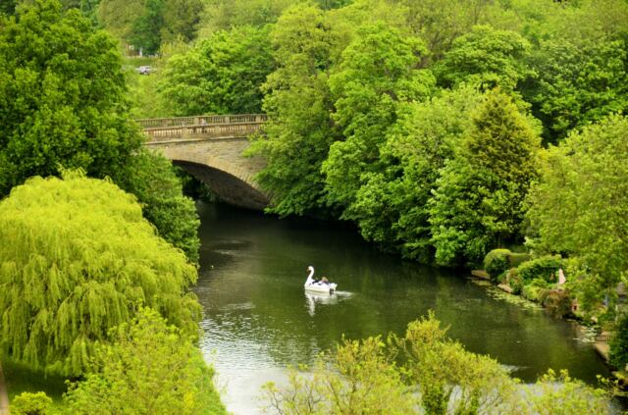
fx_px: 2740
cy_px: 208
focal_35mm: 158
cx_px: 314
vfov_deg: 8.7
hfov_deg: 13.1
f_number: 5.3
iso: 200
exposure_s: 1/160
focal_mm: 105
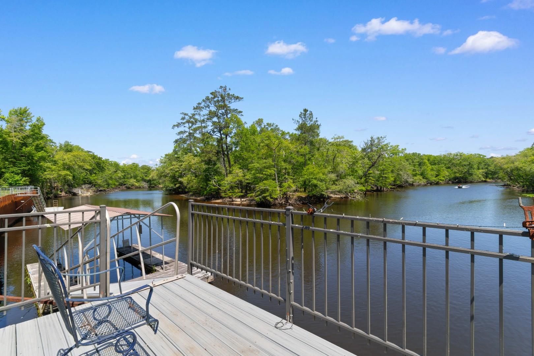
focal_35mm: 15
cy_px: 178
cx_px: 267
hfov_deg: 100.4
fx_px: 222
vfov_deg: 77.3
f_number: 7.1
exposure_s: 1/200
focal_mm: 10
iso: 100
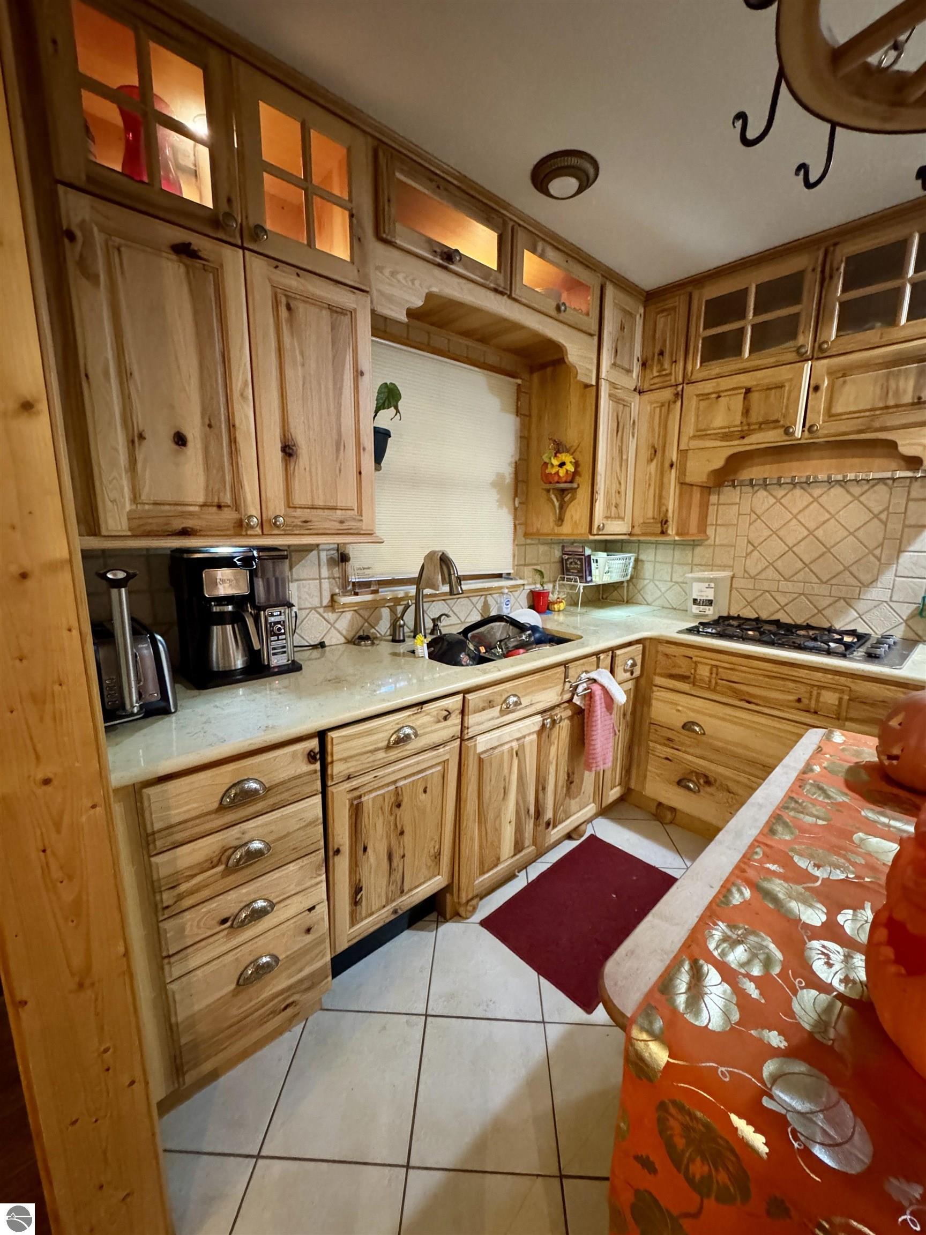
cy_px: 618
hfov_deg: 85.7
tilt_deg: -10.2
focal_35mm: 14
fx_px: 499
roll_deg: +0.2
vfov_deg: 102.1
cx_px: 463
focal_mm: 2.22
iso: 1250
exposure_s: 1/60
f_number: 2.2
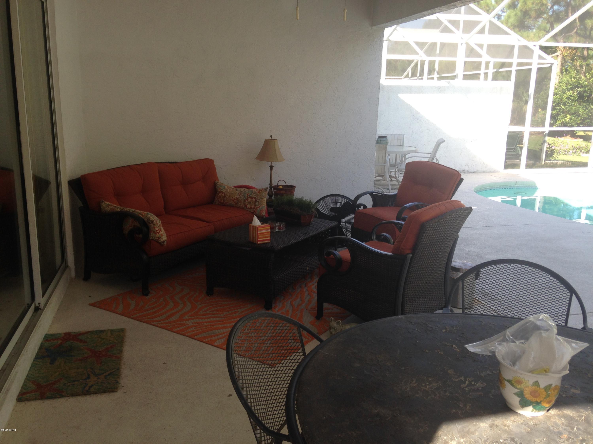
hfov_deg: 55.4
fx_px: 565
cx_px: 296
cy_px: 222
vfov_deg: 42.9
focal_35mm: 33
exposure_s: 1/176
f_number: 2.4
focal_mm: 4.12
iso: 50
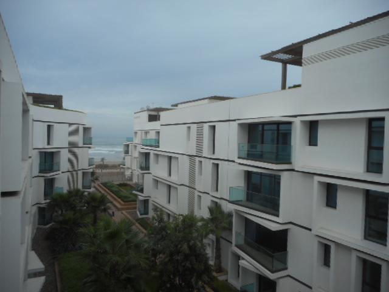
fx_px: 281
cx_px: 194
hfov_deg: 69.4
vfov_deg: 54.9
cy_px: 146
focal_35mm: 25
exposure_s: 1/640
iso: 80
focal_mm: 4.5
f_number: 3.7
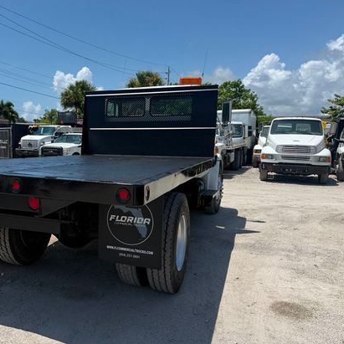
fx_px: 371
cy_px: 178
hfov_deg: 48.3
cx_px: 97
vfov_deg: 49.7
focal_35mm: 33
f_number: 1.78
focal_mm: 6.76
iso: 80
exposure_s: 1/7353
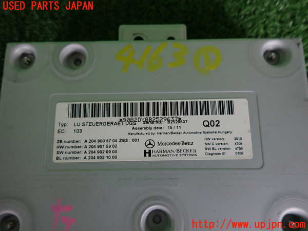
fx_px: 222
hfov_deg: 69.4
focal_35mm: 25
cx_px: 154
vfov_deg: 54.9
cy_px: 116
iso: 160
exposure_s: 1/60
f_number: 2
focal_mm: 4.5
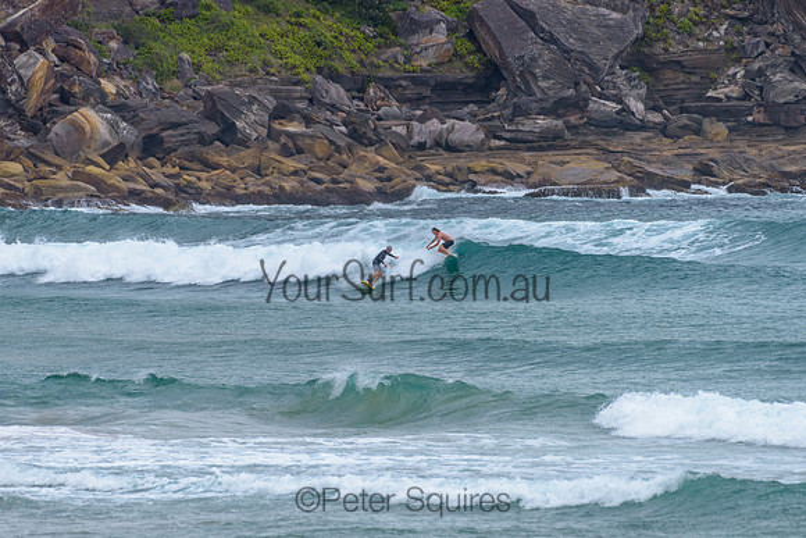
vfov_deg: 2.2
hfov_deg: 3.4
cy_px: 262
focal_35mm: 613
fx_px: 13731
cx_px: 392
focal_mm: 500
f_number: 5.6
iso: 320
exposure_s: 1/2000
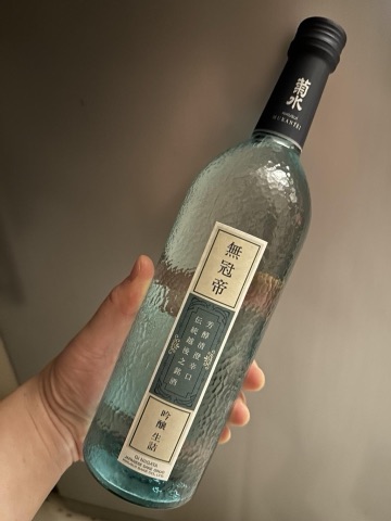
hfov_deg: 56.8
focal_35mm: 24
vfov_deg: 71.6
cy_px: 260
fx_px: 361
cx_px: 196
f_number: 1.78
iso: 1250
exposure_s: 1/18
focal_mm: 6.86
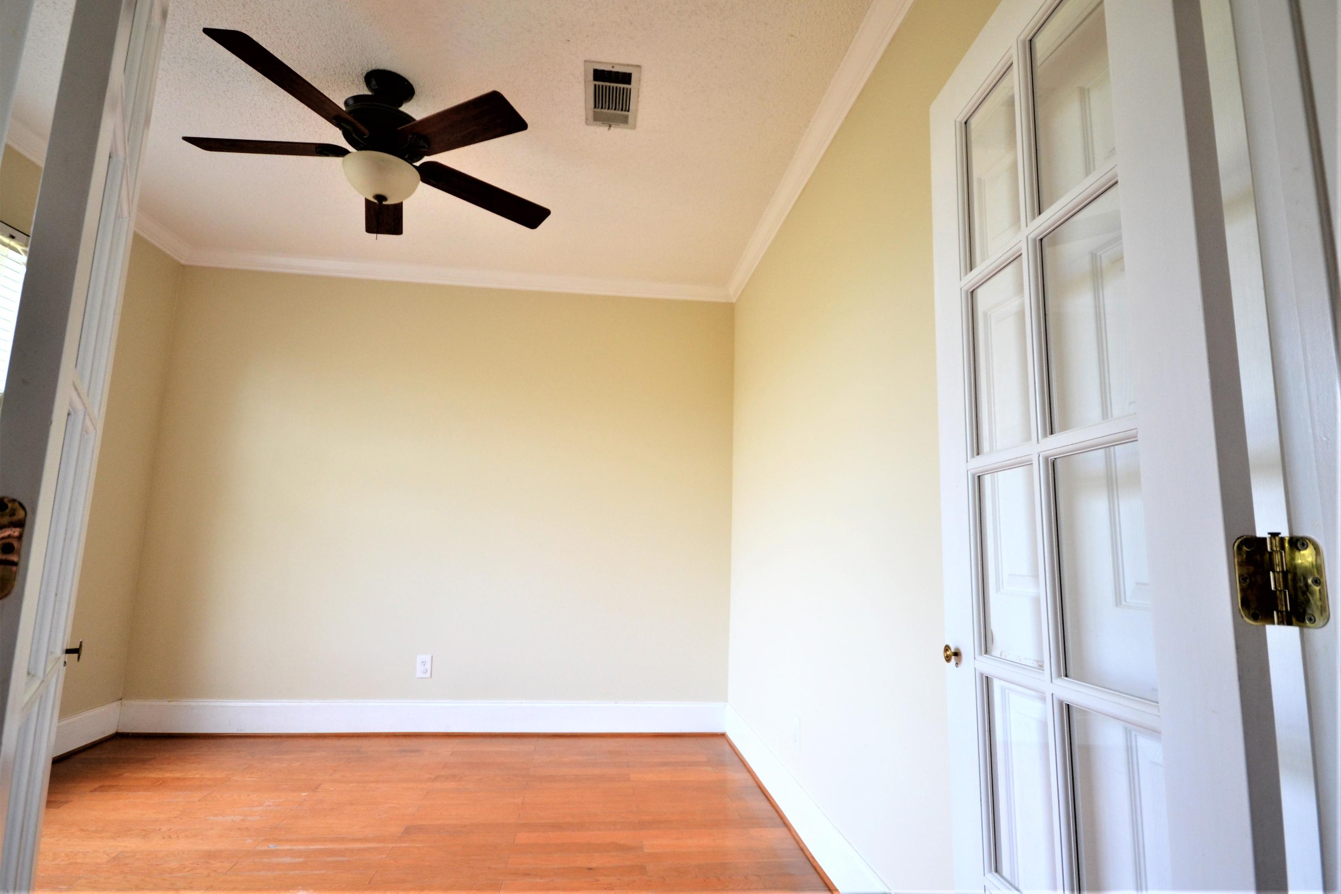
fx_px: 643
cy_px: 447
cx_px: 670
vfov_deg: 69.7
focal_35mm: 17
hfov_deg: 92.4
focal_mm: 11.5
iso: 400
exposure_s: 1/80
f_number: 4.5
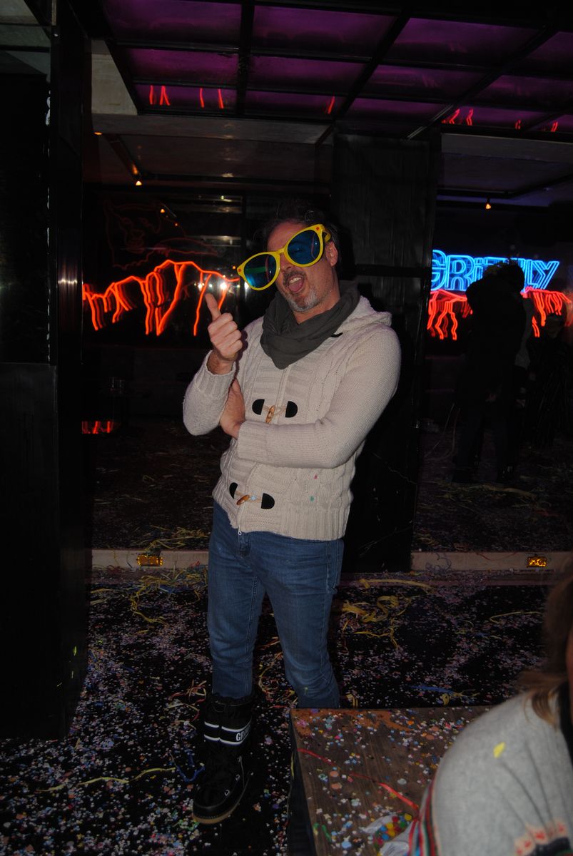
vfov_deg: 61.9
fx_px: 714
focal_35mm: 30
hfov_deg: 43.7
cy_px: 428
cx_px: 286
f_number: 3.5
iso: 200
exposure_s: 1/60
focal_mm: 20
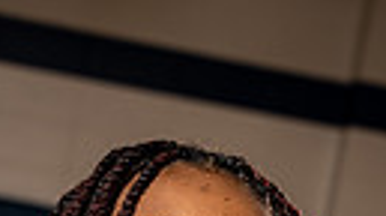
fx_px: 1982
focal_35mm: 194
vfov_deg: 5.9
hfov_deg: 11.1
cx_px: 123
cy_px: 597
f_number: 5.6
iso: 125
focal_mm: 53
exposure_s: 1/250
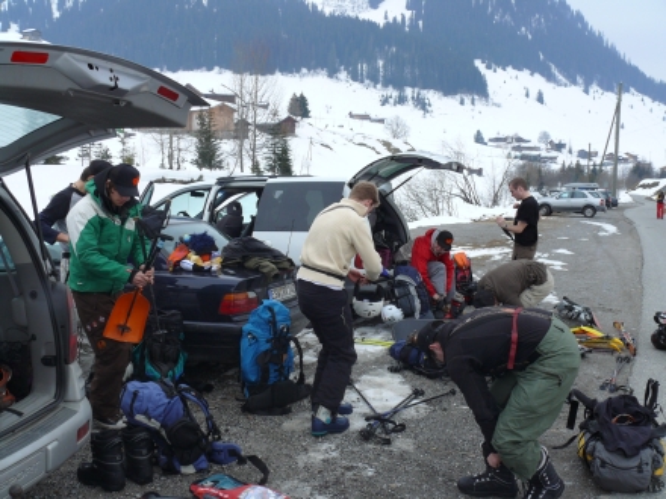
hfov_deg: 52.6
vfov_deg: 40.7
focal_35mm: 35
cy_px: 250
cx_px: 333
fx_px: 673
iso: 100
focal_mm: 7.4
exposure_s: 1/250
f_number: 5.6
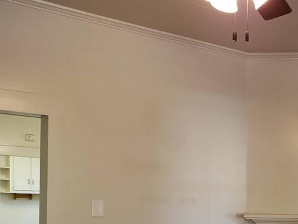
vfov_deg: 25.4
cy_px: 200
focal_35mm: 56
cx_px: 272
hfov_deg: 32.5
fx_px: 482
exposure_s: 1/17
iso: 125
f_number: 2.4
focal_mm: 4.3
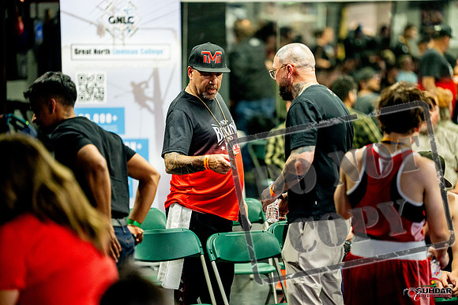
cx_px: 229
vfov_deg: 9.2
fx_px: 1909
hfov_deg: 13.7
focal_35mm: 150
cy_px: 152
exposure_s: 1/320
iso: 4000
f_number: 2
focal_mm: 150
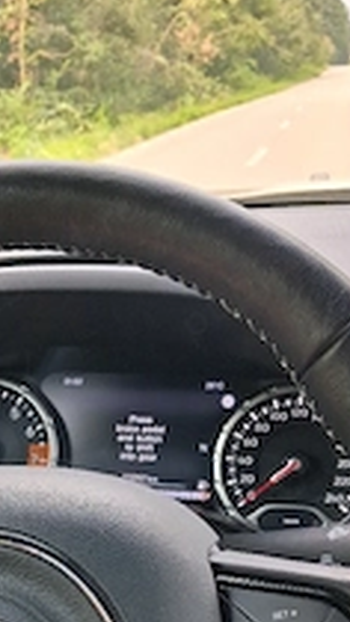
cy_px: 533
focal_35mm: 56
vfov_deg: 35.5
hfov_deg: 21.3
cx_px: 104
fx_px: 925
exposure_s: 1/120
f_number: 1.8
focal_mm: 4
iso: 50
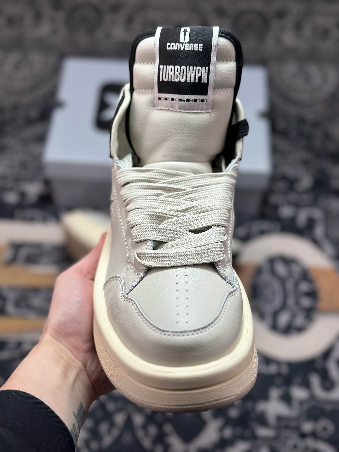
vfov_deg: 39.7
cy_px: 226
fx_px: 627
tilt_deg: -54.6
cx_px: 170
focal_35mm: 48
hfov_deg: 30.3
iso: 80
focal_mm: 6.86
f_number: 1.78
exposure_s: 1/1157
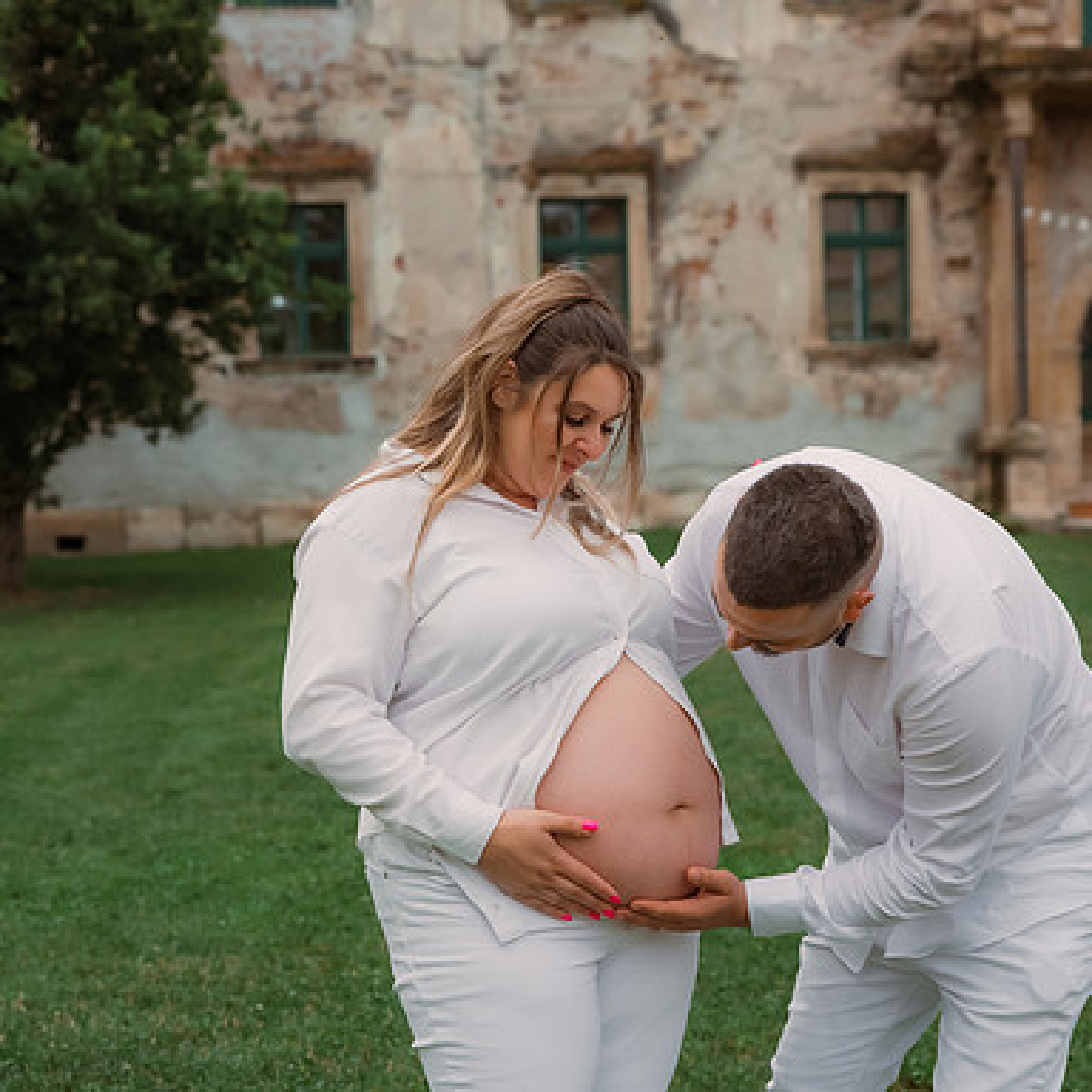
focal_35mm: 81
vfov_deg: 21.4
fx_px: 2891
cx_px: 517
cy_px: 532
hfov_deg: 21.4
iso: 2000
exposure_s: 1/320
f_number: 3.2
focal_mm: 58
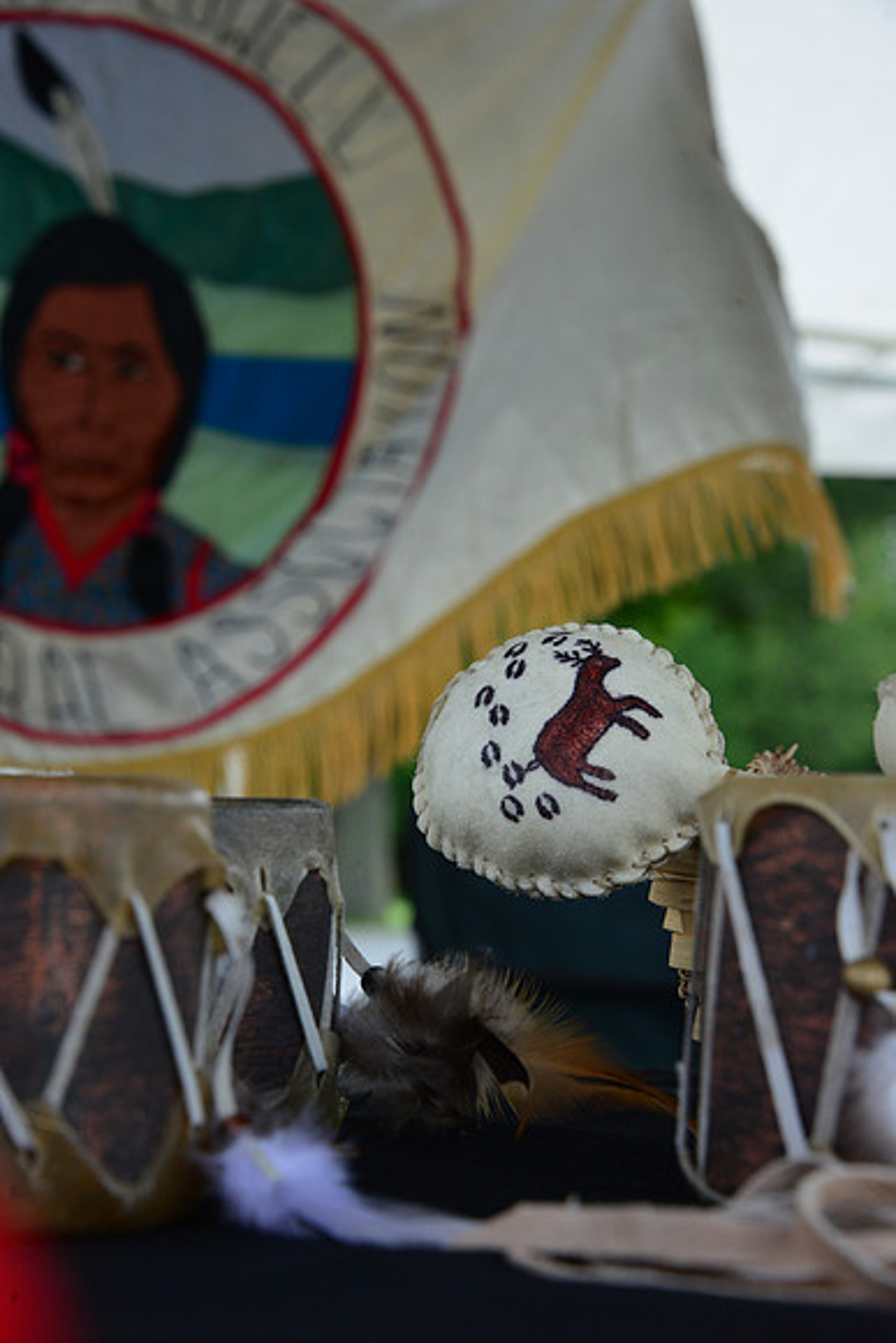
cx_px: 448
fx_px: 3656
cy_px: 672
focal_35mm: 98
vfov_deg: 20.8
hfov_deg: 14.0
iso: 1600
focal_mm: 98
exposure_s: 1/500
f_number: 11
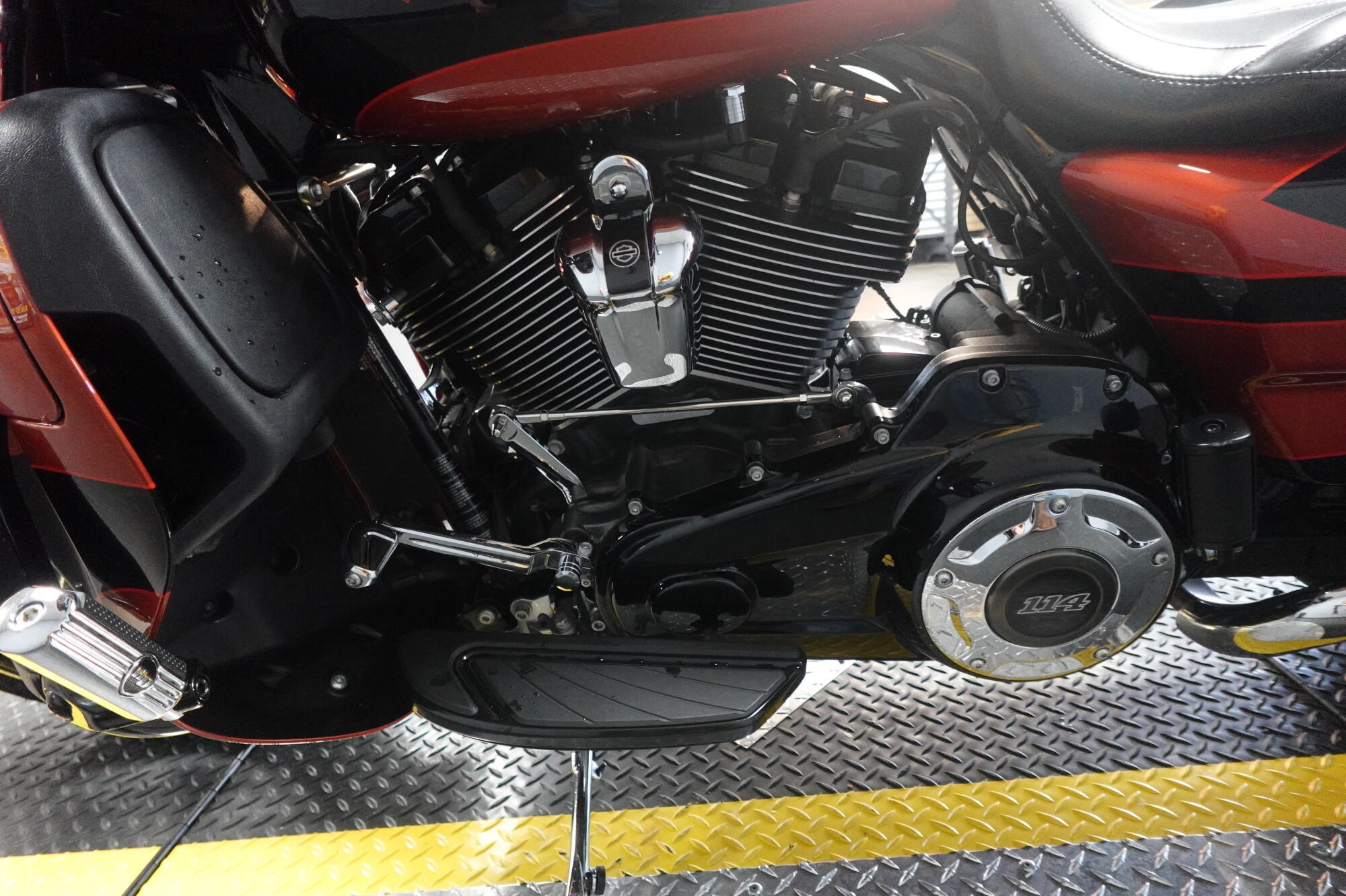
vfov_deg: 61.9
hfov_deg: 84.0
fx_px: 748
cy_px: 448
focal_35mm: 20
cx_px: 673
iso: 2500
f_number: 2
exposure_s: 1/80
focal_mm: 7.6
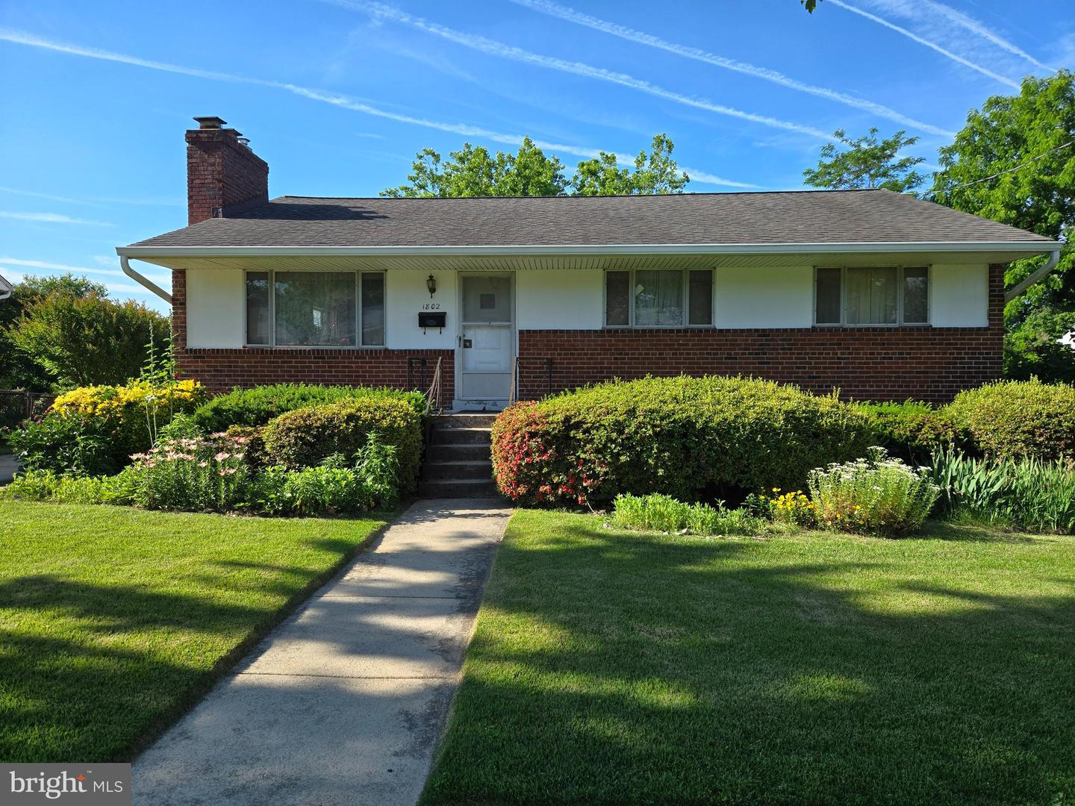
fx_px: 714
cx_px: 538
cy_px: 403
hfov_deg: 73.9
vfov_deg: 58.9
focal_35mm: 23
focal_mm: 5.4
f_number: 1.8
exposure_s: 1/2820
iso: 80
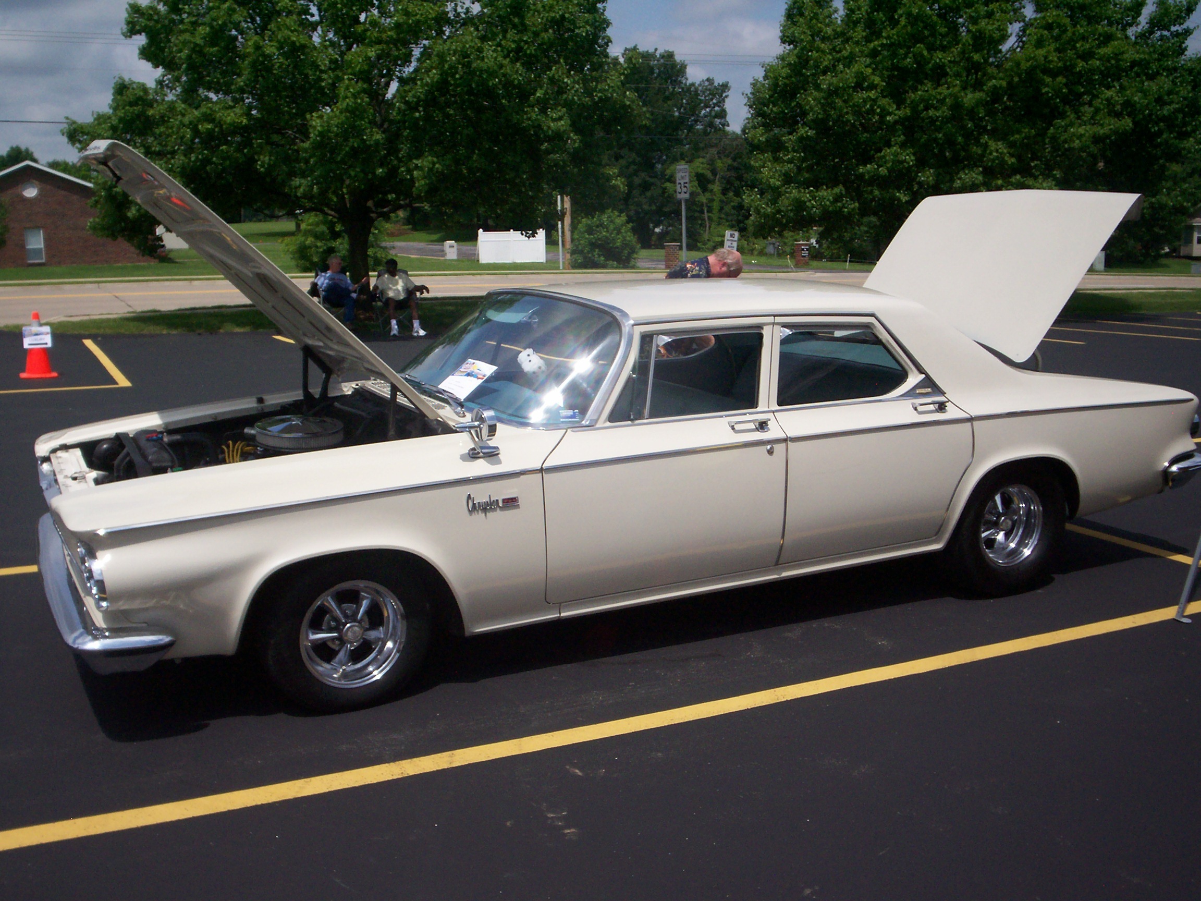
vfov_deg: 39.7
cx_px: 600
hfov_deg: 51.4
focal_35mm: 36
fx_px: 1249
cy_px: 450
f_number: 4.5
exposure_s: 1/1269
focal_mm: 5.9
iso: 100
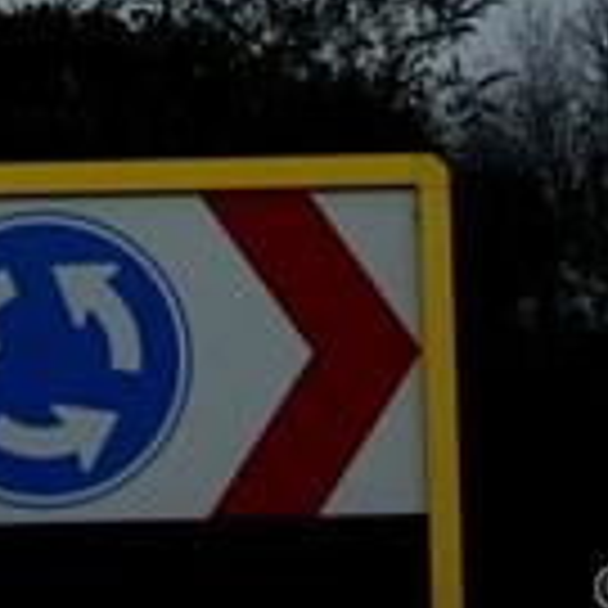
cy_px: -423
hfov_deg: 10.5
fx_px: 3160
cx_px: -383
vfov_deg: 10.4
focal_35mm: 159
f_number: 2.8
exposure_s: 1/320
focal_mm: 7.9
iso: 64
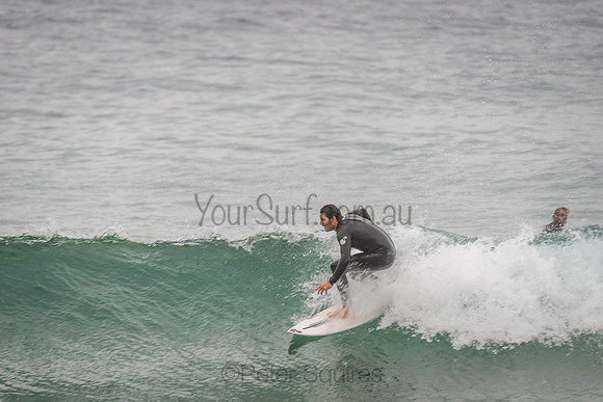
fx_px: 8377
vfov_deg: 2.8
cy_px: 201
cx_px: 302
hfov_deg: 4.1
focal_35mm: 500
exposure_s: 1/320
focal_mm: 500
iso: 220
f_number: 5.6
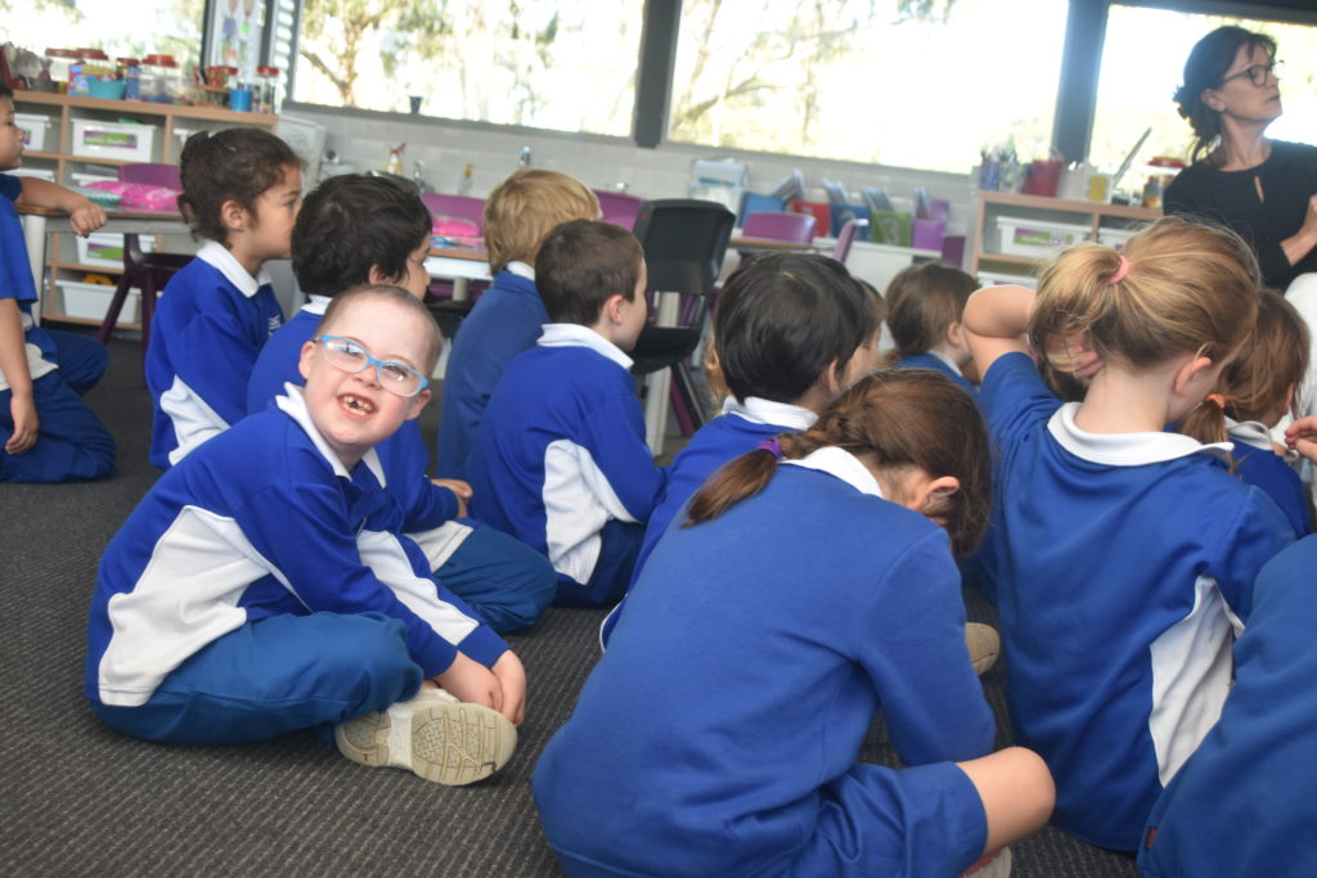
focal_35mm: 42
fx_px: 1537
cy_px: 439
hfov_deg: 46.4
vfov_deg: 31.9
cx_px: 658
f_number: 4
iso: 320
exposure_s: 1/60
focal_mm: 28
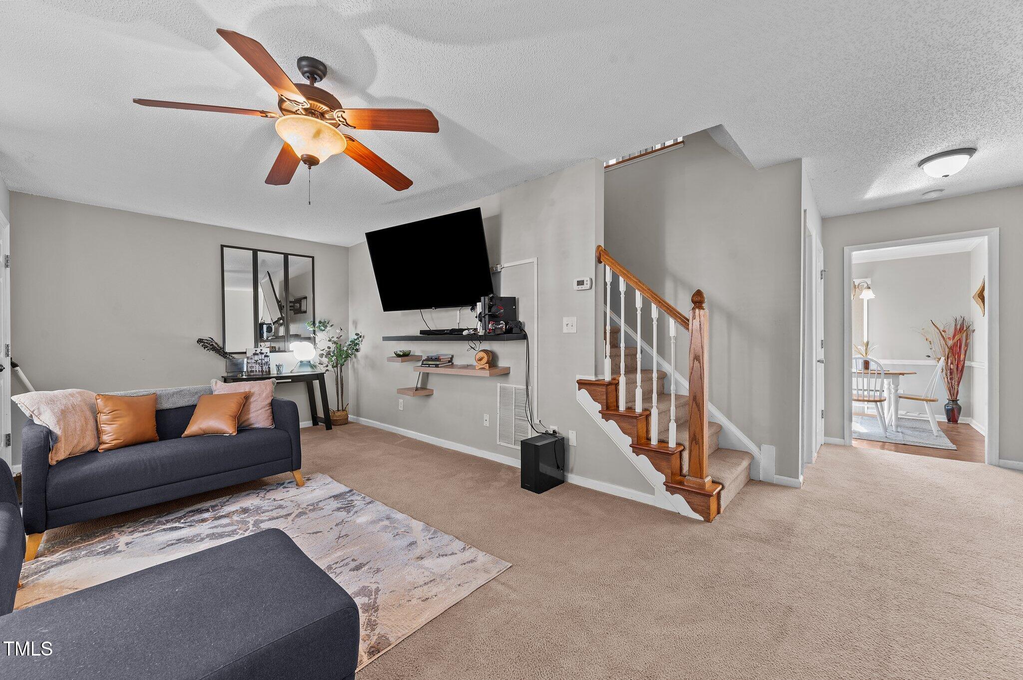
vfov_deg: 81.1
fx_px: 398
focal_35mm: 14
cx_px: 512
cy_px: 340
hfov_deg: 104.3
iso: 250
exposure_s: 1.6
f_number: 8
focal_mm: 14
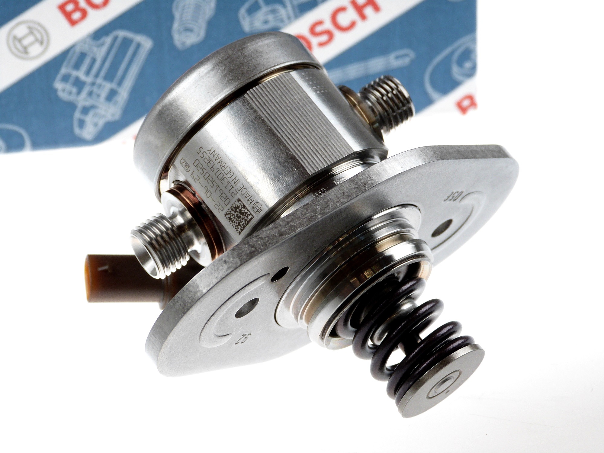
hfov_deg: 15.4
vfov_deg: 11.6
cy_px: 226
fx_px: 2233
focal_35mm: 128
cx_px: 302
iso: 100
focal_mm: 23.1
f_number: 3.6
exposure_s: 1/80
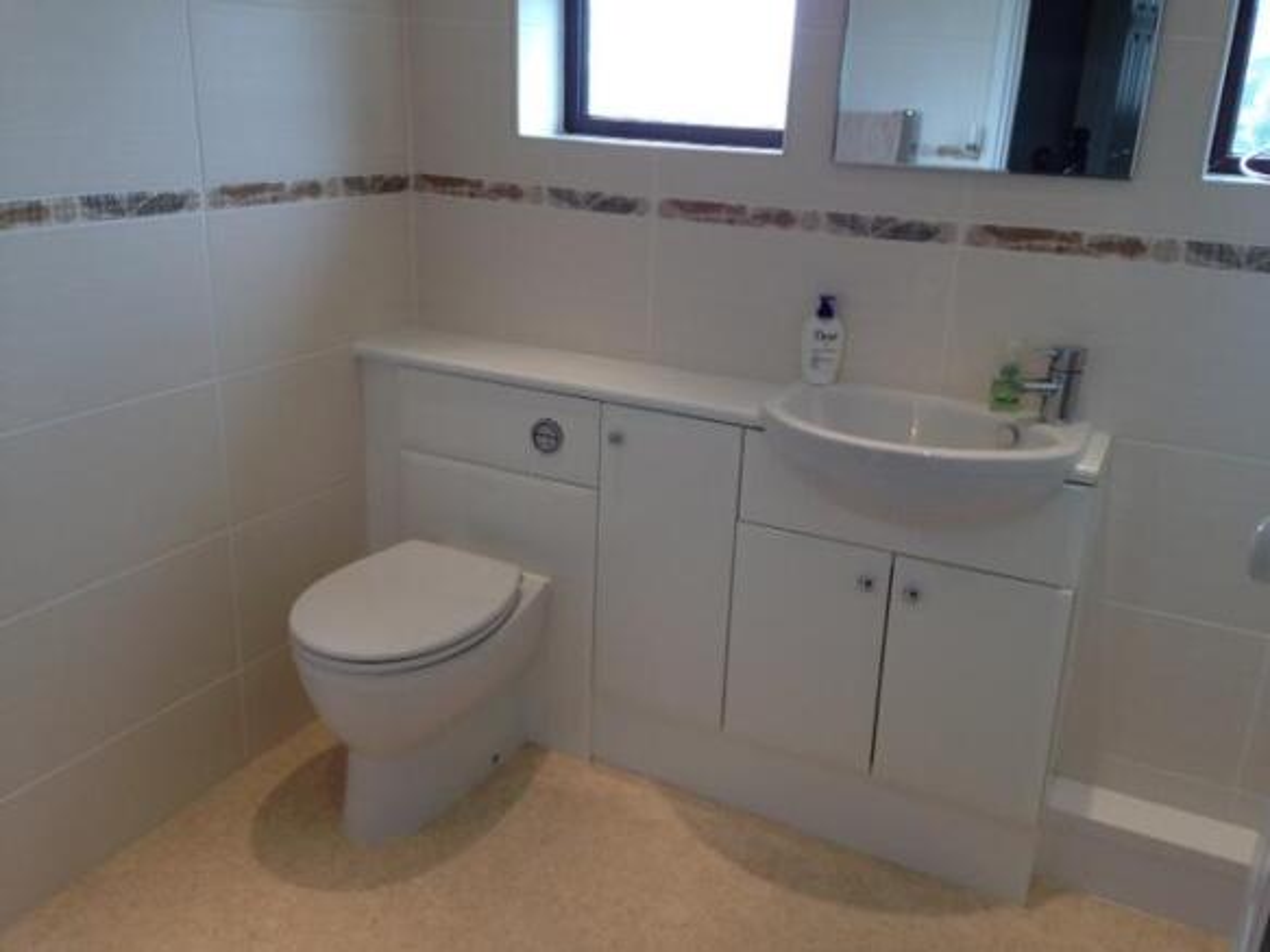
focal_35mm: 33
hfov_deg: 55.4
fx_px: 1210
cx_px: 635
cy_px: 476
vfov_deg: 42.9
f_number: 2.4
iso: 64
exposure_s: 1/120
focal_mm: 4.12
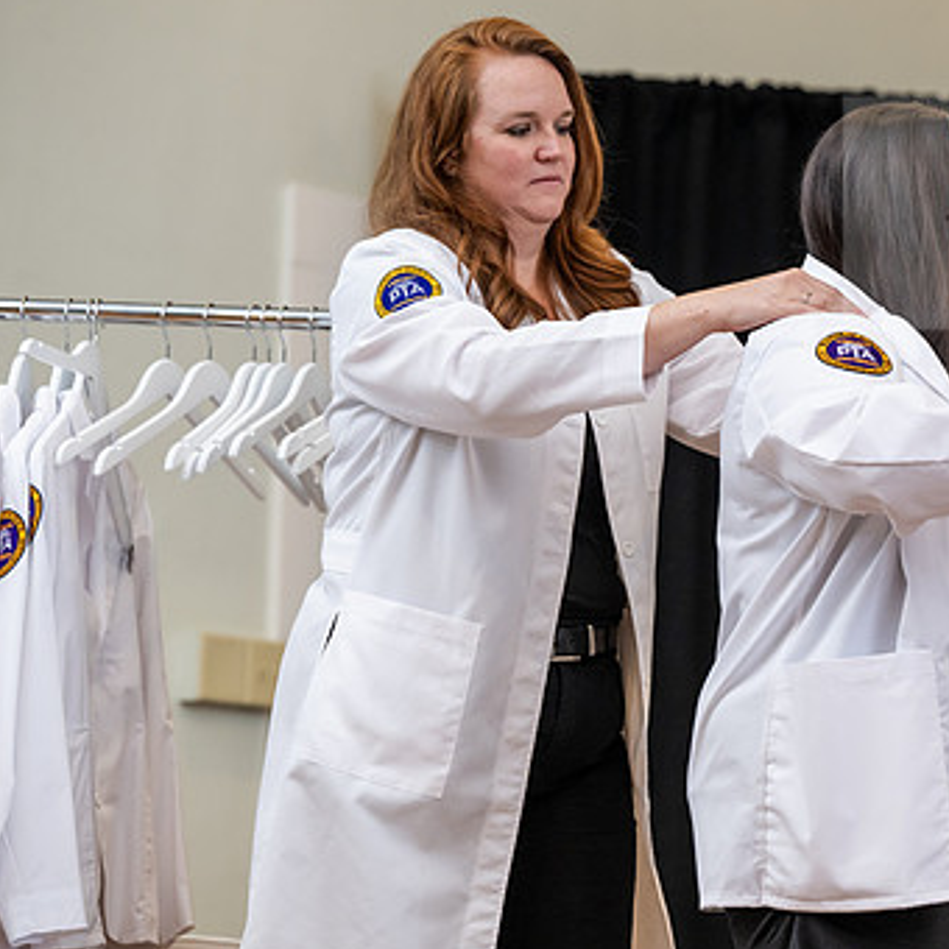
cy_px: 434
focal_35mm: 174
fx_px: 5397
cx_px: 759
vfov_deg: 10.0
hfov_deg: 10.0
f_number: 3.5
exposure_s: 1/200
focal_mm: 120
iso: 1600
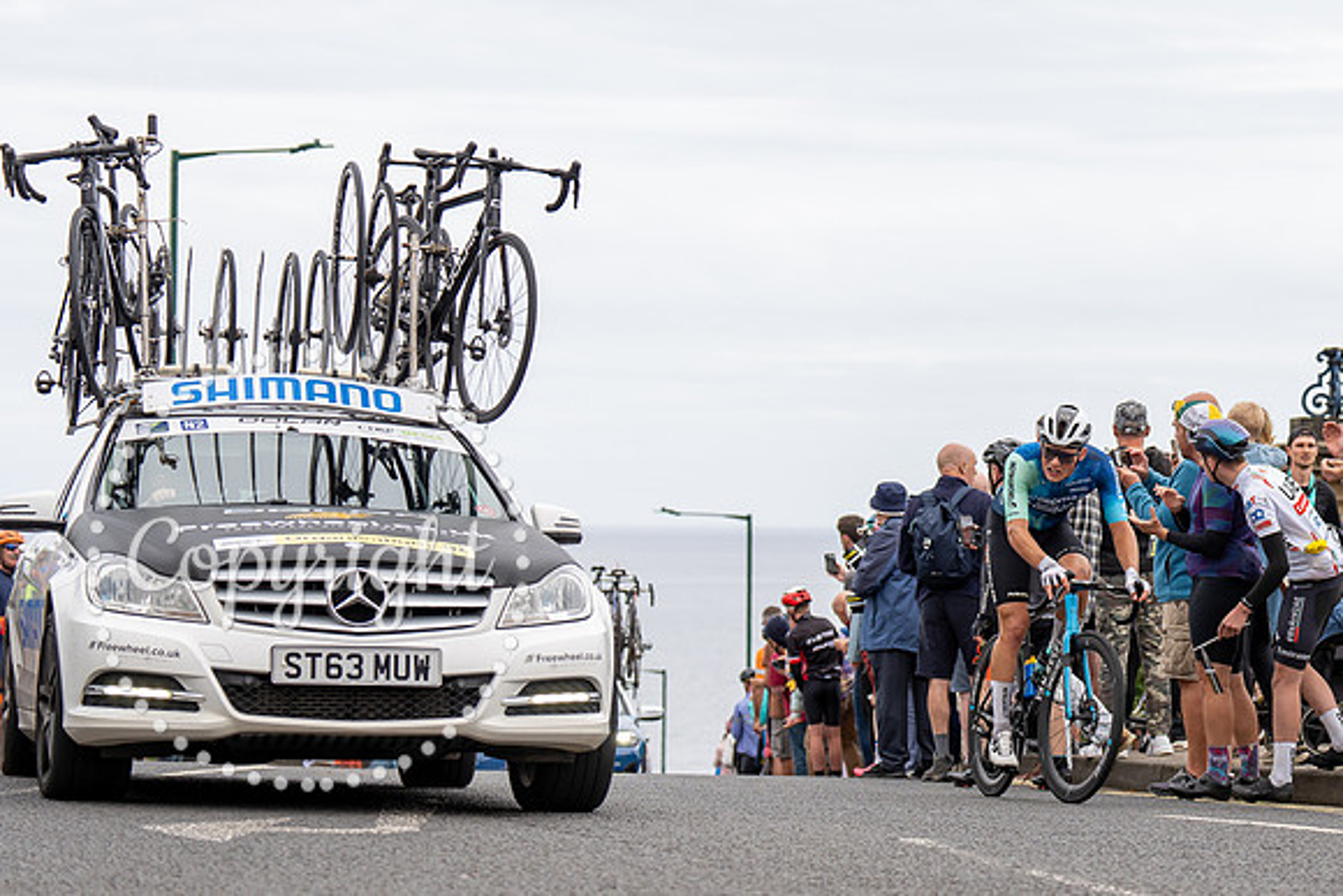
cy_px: 551
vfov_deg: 13.0
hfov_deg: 19.3
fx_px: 3917
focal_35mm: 105
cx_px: 1007
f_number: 3.5
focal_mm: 70
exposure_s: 1/1000
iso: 320
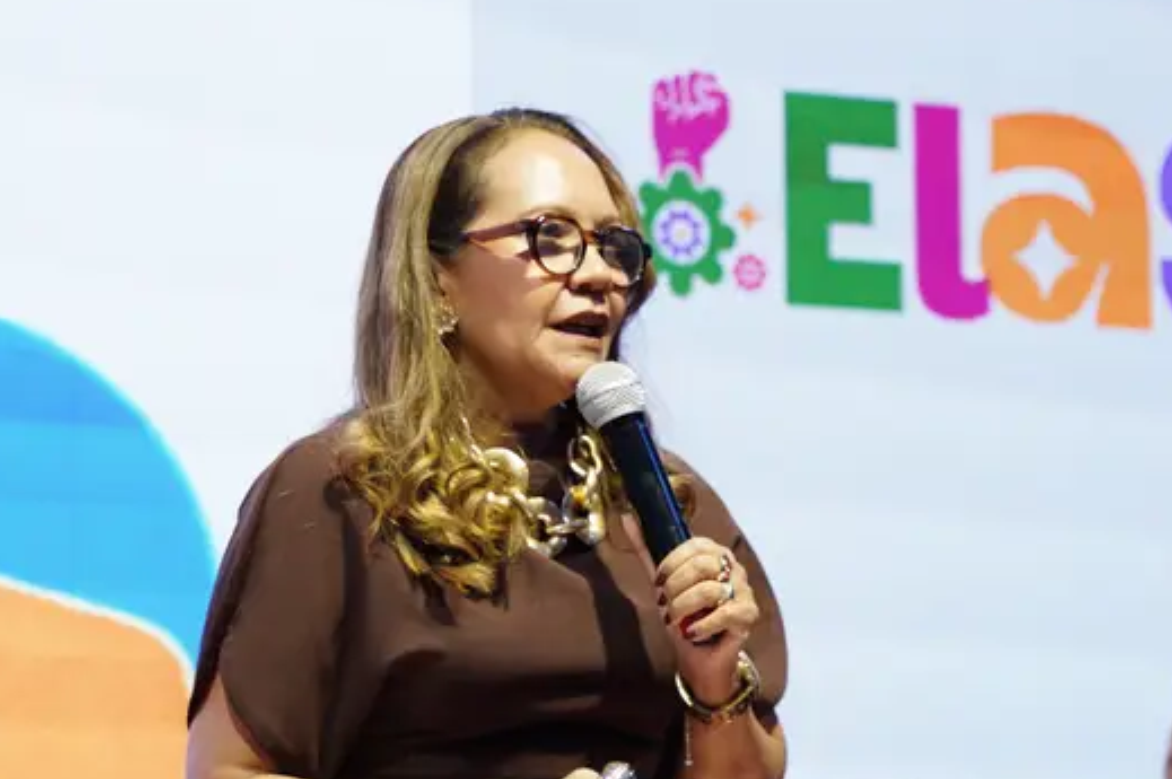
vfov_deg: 7.9
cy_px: 576
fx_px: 5659
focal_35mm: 174
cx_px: 309
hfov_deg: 11.8
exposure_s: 1/500
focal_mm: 70
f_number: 3.2
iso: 2500
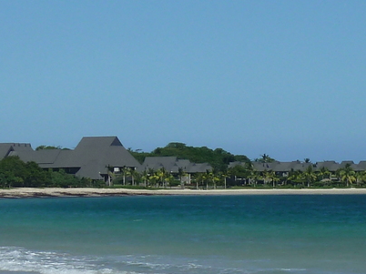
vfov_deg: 6.3
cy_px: 370
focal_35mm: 235
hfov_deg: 8.4
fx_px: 2483
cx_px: 36
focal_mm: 9.7
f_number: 5.6
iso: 80
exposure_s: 1/640
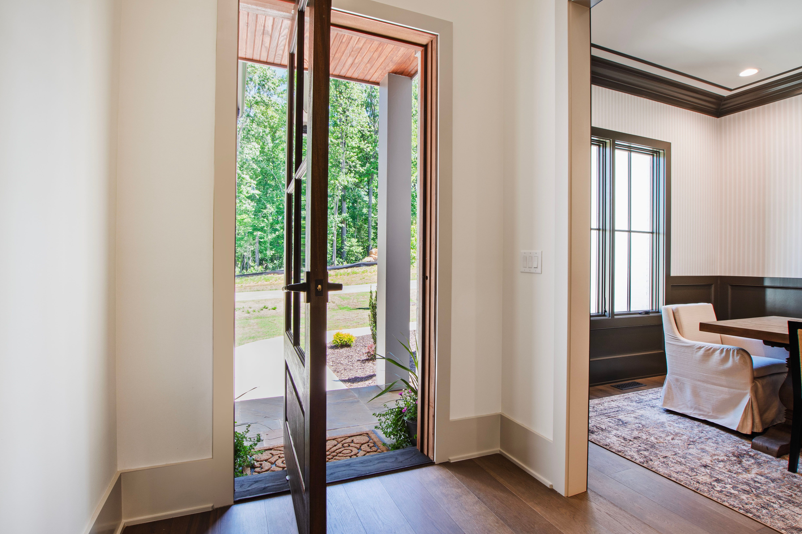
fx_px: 379
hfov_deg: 93.3
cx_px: 402
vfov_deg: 70.4
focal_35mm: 17
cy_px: 263
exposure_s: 1/2.5
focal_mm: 10
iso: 100
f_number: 8
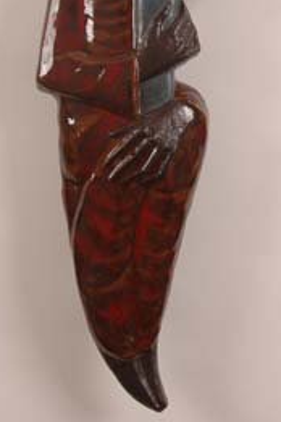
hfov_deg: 16.4
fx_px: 972
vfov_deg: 24.2
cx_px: 157
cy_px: 108
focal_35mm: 83
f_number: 8
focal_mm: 34
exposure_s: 1/4
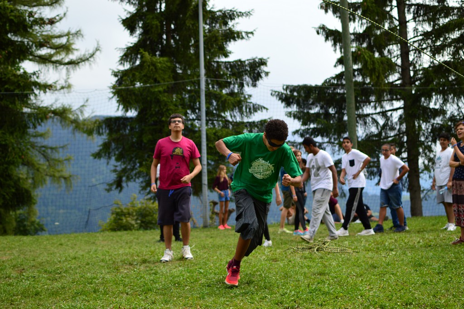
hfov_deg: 37.9
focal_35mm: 52
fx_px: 676
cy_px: 154
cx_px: 232
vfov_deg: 25.7
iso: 200
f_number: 2.2
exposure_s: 1/2000
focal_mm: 35
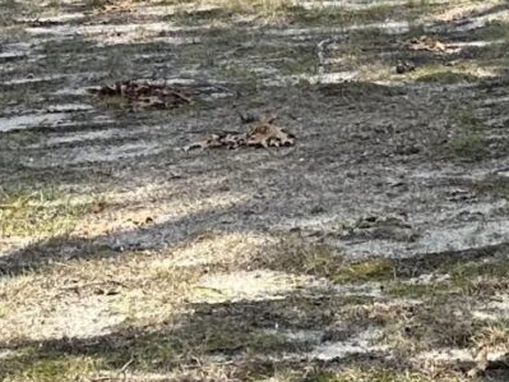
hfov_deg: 11.1
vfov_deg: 8.9
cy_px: -455
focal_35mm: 154
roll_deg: +0.7
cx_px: 1146
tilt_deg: +7.2
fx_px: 2264
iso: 80
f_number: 1.78
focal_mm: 6.86
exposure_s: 1/1949
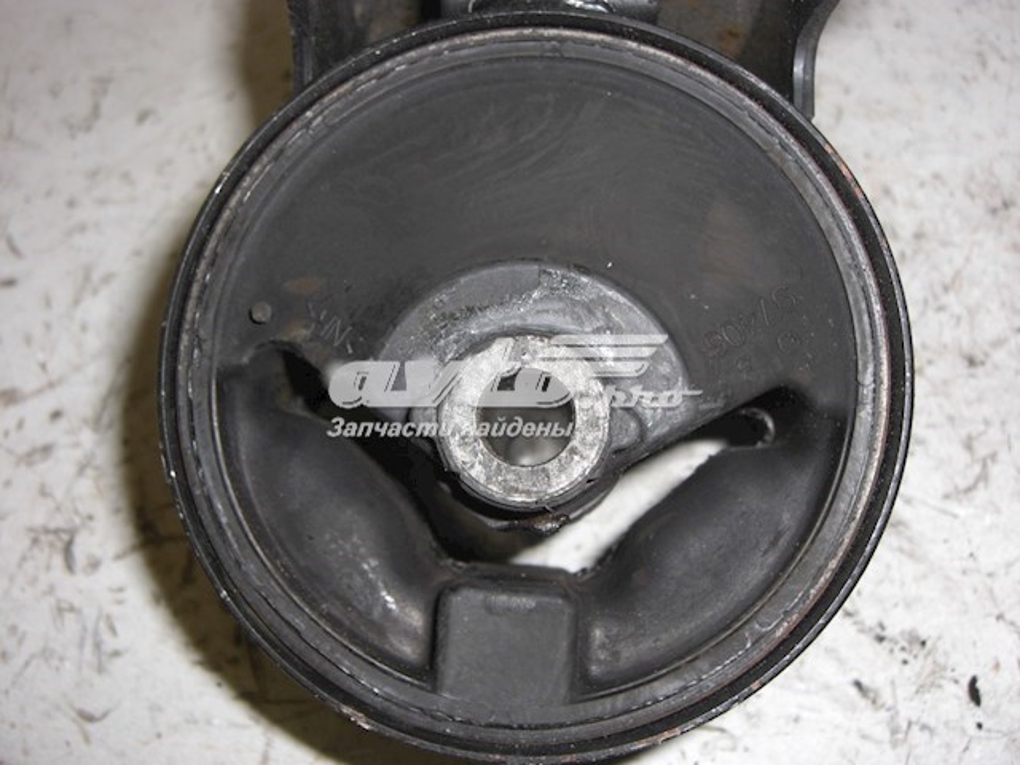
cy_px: 382
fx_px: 1120
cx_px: 510
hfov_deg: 49.0
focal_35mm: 38
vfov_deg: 37.7
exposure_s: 1/60
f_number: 4
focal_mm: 7.9
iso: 80
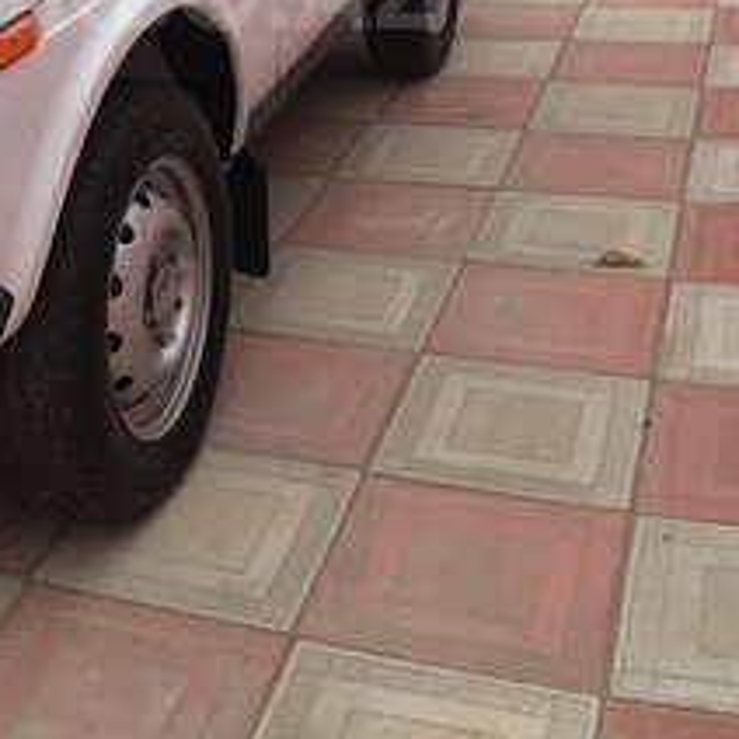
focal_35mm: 60
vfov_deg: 26.9
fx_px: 1449
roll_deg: +5.3
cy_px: -10
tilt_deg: -15.3
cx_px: 167
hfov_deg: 28.1
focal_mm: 4.15
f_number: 2.2
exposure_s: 1/573
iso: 32
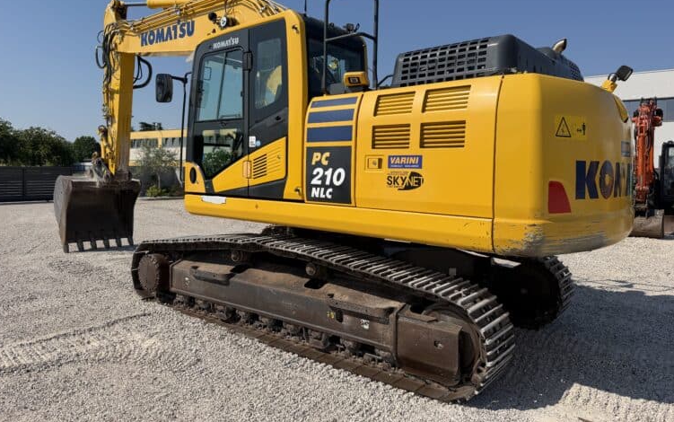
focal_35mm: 26
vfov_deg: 47.5
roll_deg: -0.8
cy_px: 180
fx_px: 478
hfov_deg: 70.4
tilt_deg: -1.9
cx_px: 334
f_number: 1.78
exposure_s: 1/5714
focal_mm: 6.76
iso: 80
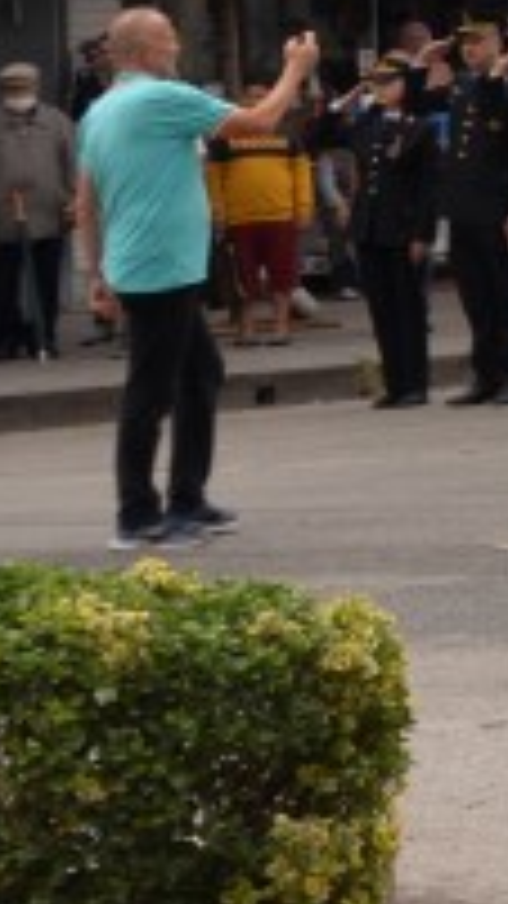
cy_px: -243
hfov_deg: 6.4
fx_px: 3450
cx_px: 2216
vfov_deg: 14.4
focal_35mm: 144
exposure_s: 1/180
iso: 100
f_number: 5.6
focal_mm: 24
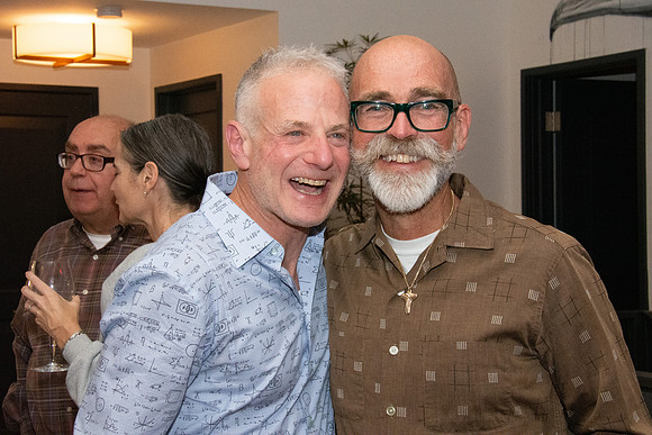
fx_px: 1307
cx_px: 296
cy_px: 197
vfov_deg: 18.9
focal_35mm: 72
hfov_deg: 28.0
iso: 5000
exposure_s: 1/160
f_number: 11
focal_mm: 44
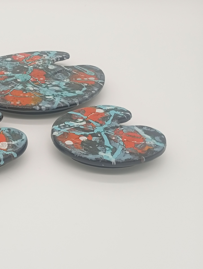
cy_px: 120
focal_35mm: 46
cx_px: 36
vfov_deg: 41.1
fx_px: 359
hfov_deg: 30.7
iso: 69
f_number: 1.8
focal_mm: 3.98
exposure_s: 1/100
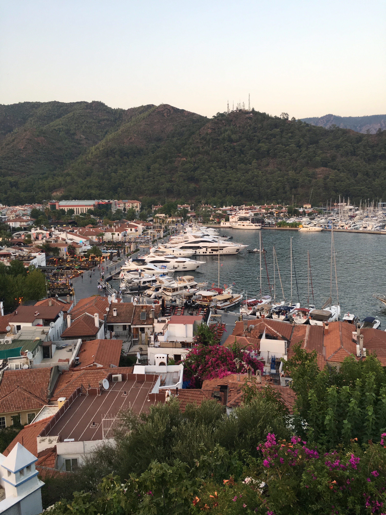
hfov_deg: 48.2
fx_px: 431
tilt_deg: -8.2
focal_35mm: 29
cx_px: 193
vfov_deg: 61.7
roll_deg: +0.6
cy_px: 258
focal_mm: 4.15
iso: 40
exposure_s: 1/100
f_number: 2.2
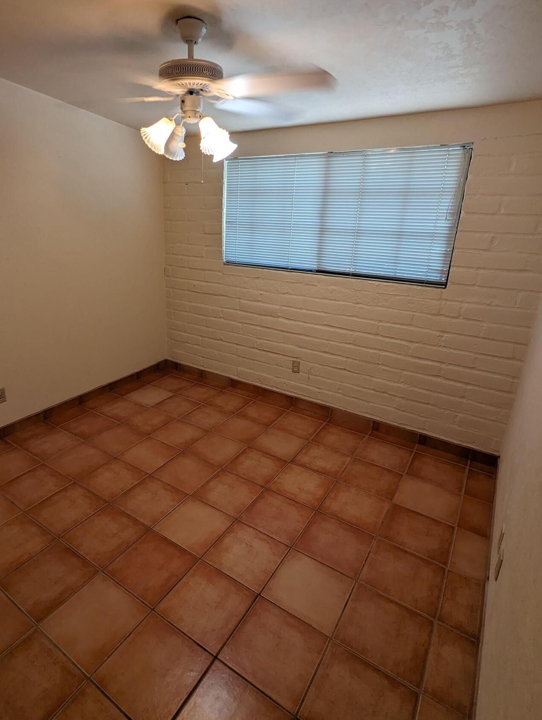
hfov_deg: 68.2
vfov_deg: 84.5
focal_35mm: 19
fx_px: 396
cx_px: 222
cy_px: 344
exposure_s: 1/60
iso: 64
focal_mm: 2.35
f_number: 2.2
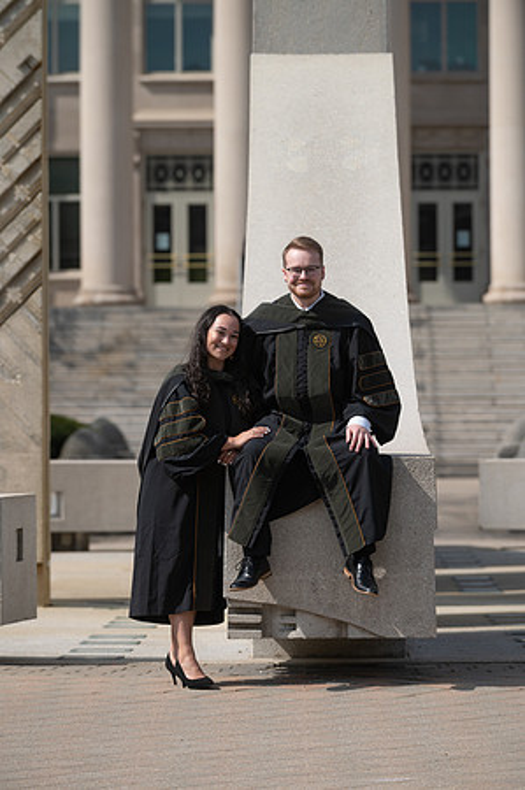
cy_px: 395
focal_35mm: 200
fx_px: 4385
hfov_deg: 6.9
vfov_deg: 10.3
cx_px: 262
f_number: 4.5
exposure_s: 1/800
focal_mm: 200
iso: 125
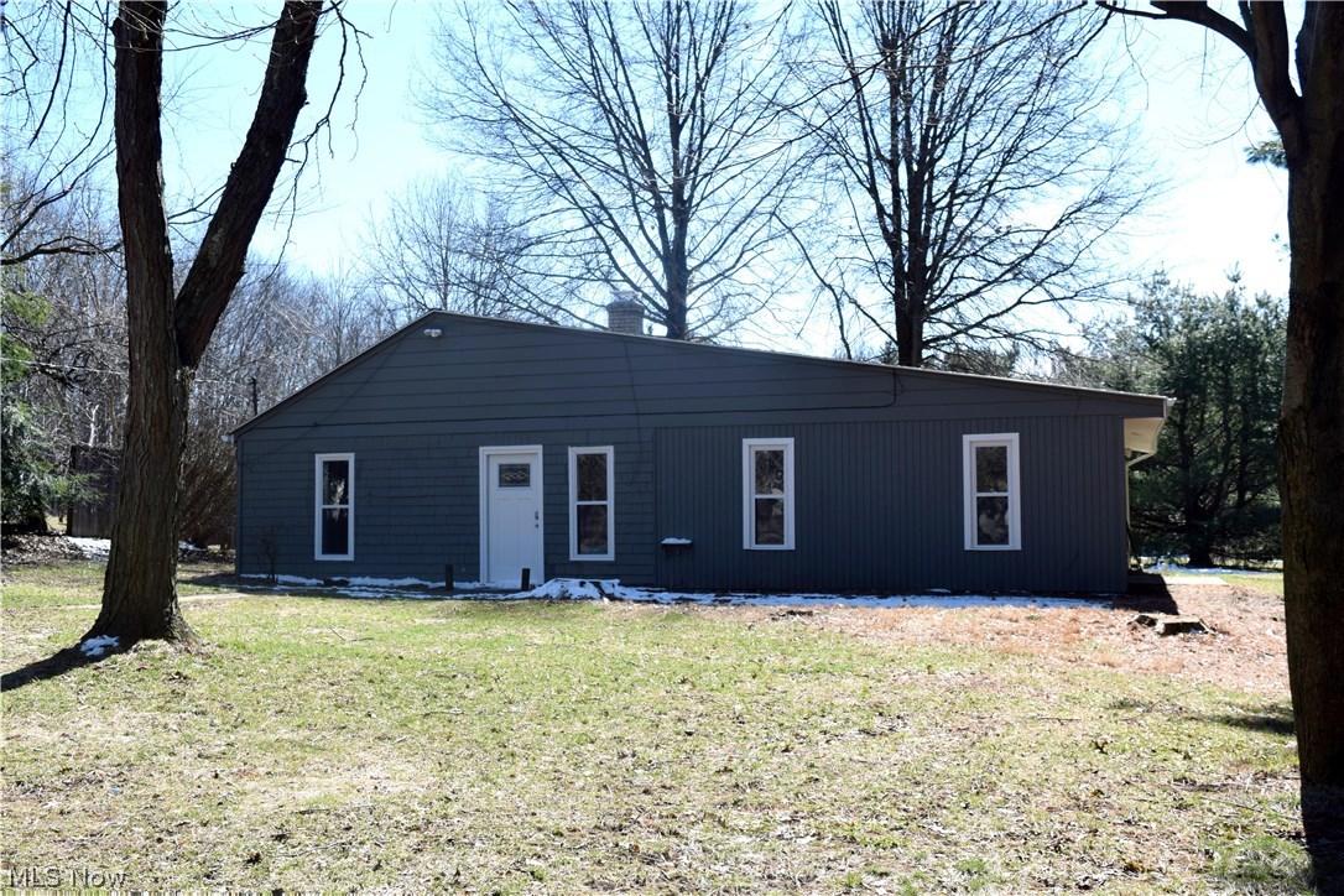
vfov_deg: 35.5
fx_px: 1400
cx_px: 672
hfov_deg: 51.3
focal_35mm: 38
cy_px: 448
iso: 200
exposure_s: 1/320
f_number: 9
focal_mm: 25
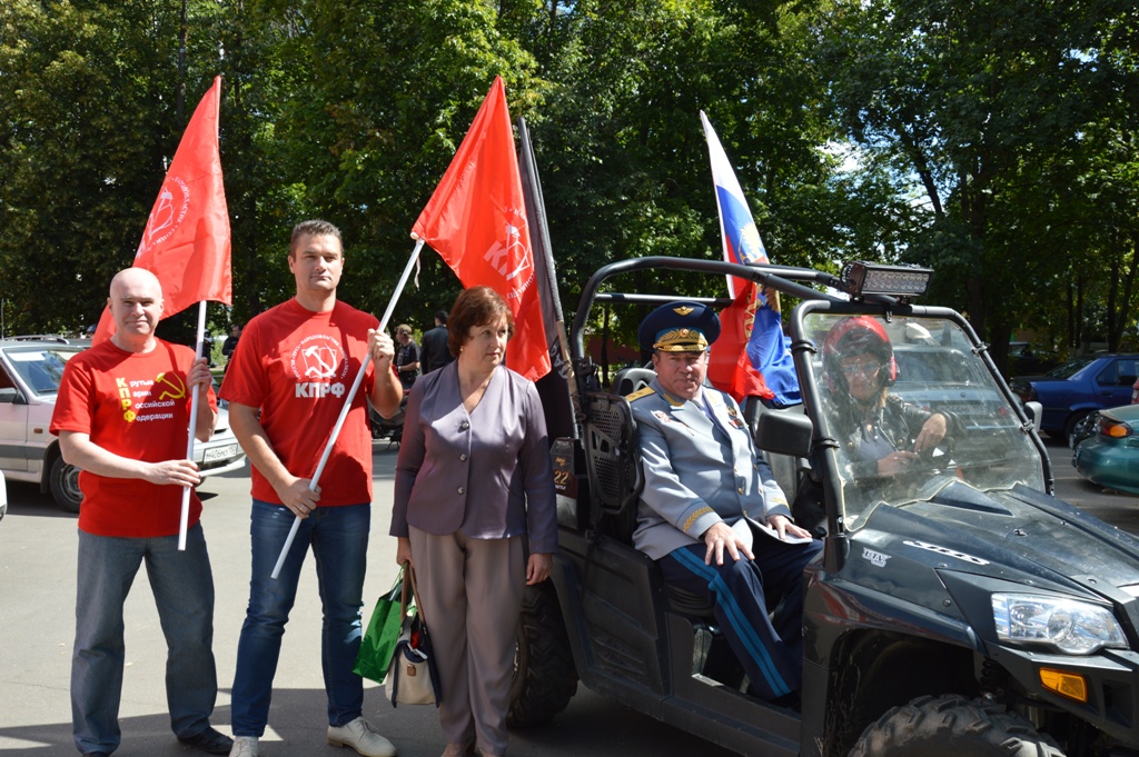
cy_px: 378
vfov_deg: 39.9
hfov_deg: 57.3
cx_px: 570
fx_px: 1043
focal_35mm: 33
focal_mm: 22
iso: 100
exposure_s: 1/160
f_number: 6.3
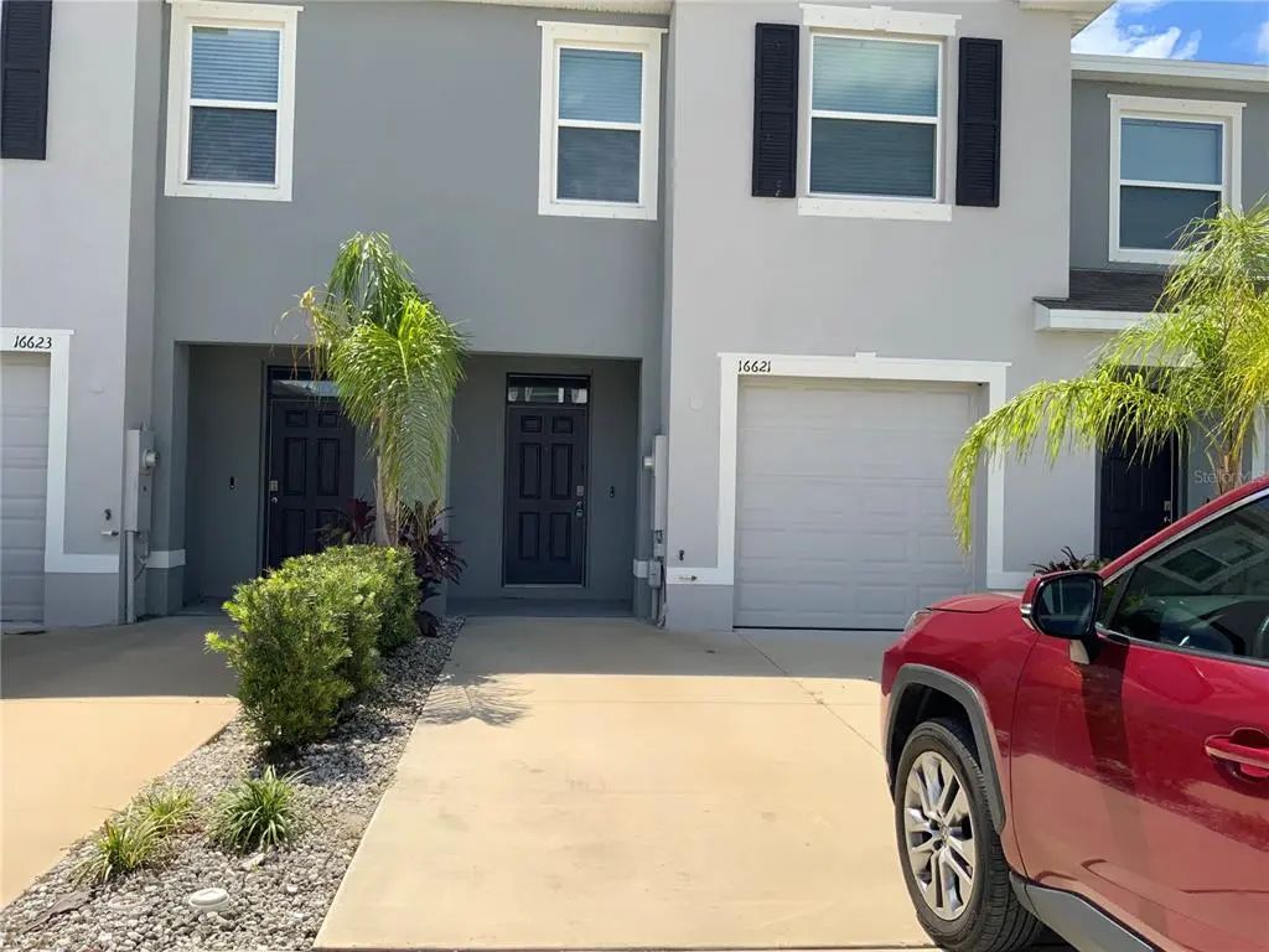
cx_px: 634
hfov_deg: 61.7
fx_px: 1063
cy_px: 476
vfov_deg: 48.2
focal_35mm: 29
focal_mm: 3
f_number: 1.8
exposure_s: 1/1912
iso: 16
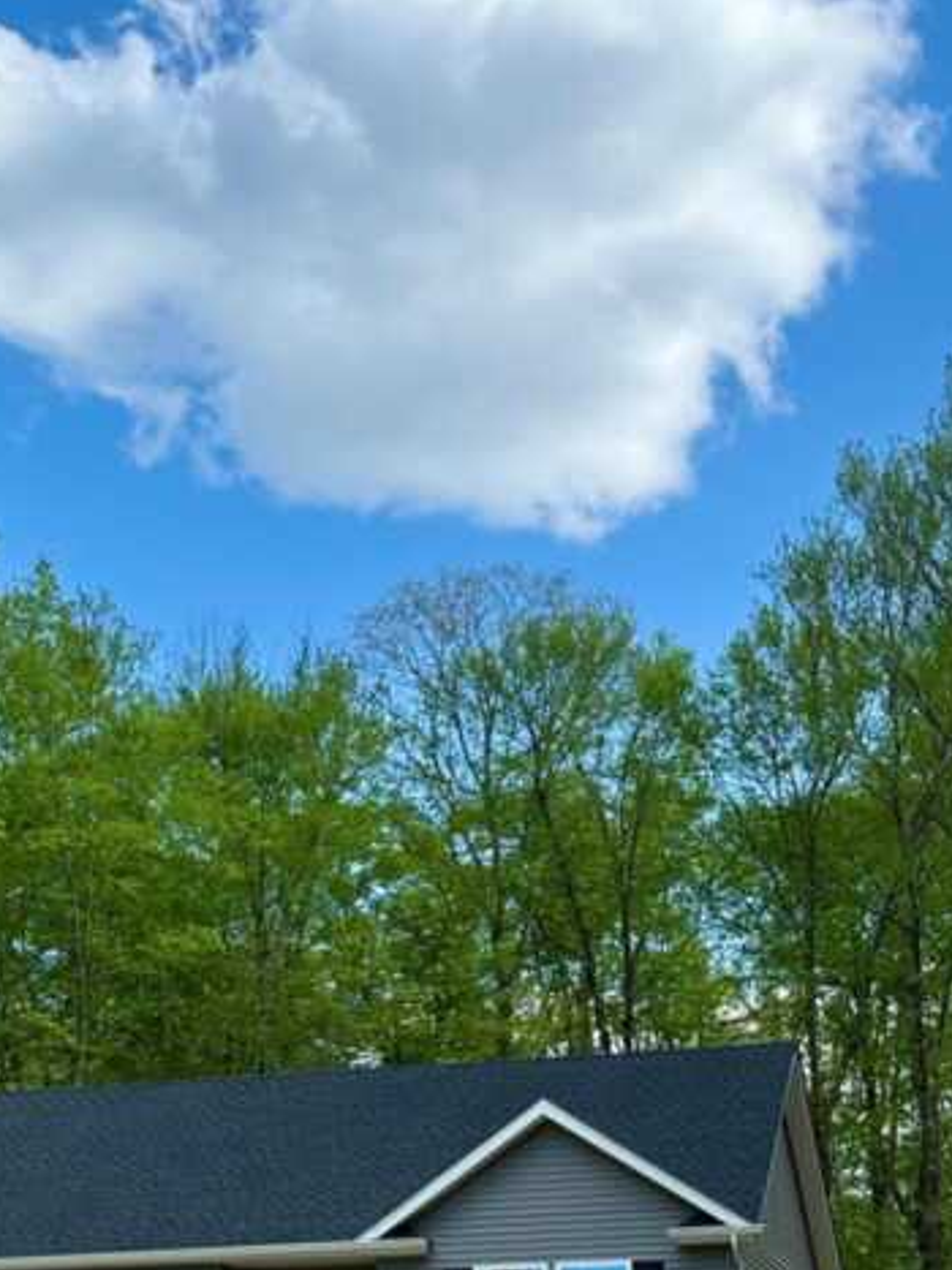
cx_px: 201
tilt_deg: +14.1
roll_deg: -0.4
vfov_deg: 24.5
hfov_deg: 18.5
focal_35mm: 79
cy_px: 952
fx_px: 2898
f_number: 1.78
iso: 80
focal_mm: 6.76
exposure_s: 1/3891
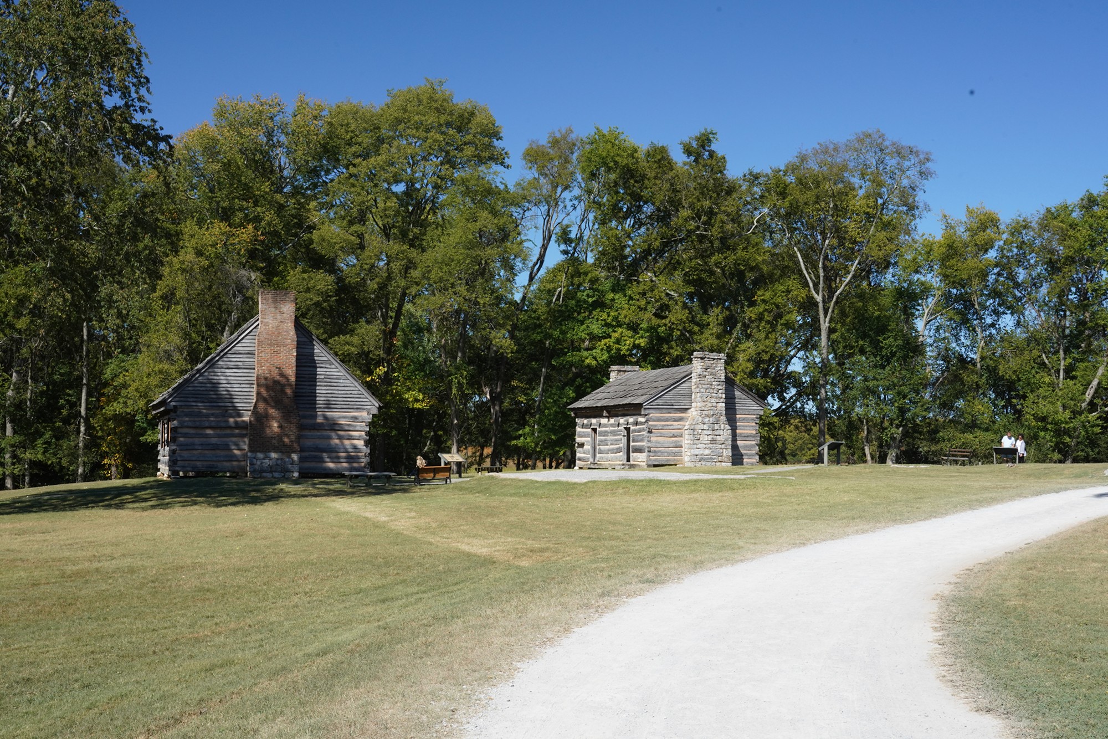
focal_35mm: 43
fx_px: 1324
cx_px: 554
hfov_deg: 45.4
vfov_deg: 31.2
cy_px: 370
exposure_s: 1/100
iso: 800
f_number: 20
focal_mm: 43
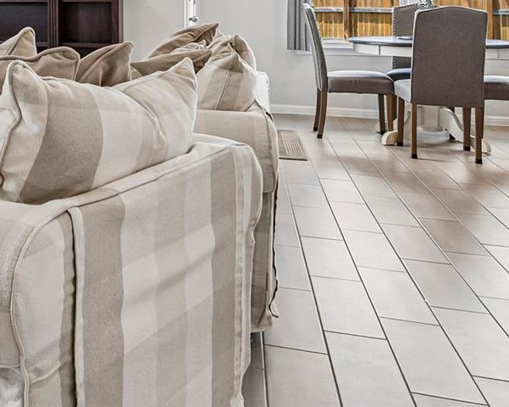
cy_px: -33
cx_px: -79
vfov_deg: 28.7
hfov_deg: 32.9
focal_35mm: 48
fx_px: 723
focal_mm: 10
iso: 400
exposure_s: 1/10
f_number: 8
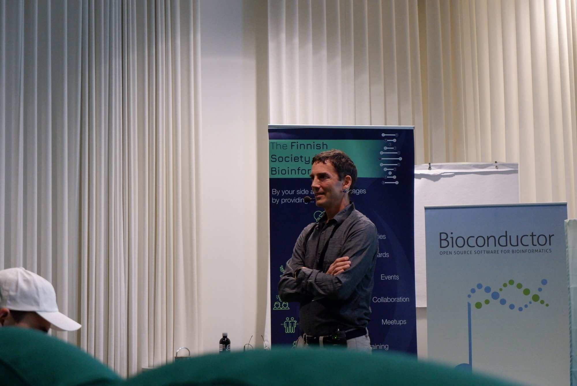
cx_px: 288
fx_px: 1090
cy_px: 193
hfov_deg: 29.6
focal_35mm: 68
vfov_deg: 20.0
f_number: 5.6
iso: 4000
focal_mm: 45
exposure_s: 1/100
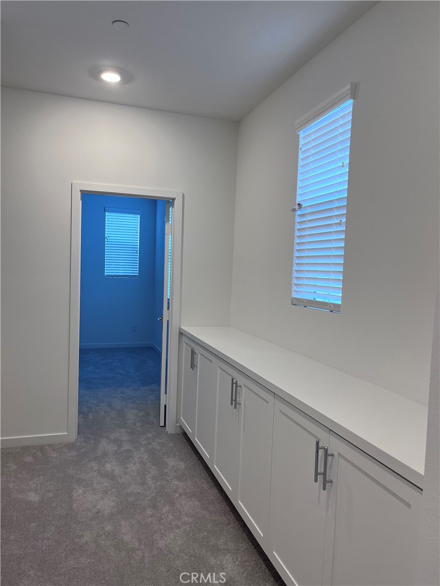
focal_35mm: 26
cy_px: 293
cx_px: 220
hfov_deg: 53.1
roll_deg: -1.5
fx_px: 441
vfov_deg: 67.3
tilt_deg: -2.9
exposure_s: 1/120
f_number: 1.6
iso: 100
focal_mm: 5.1
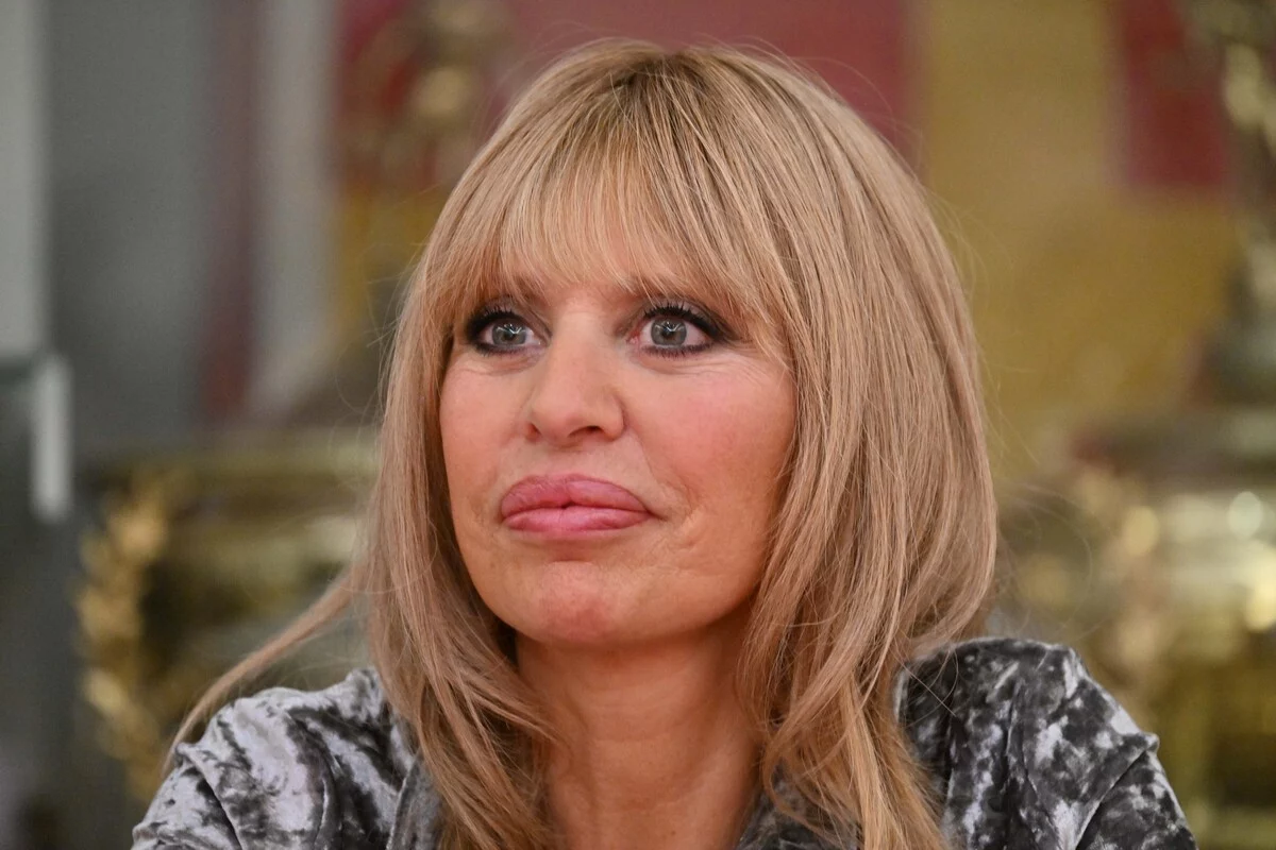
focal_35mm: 400
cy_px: 425
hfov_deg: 5.2
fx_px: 14177
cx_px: 638
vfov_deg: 3.4
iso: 3200
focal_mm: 400
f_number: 5.6
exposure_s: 1/100
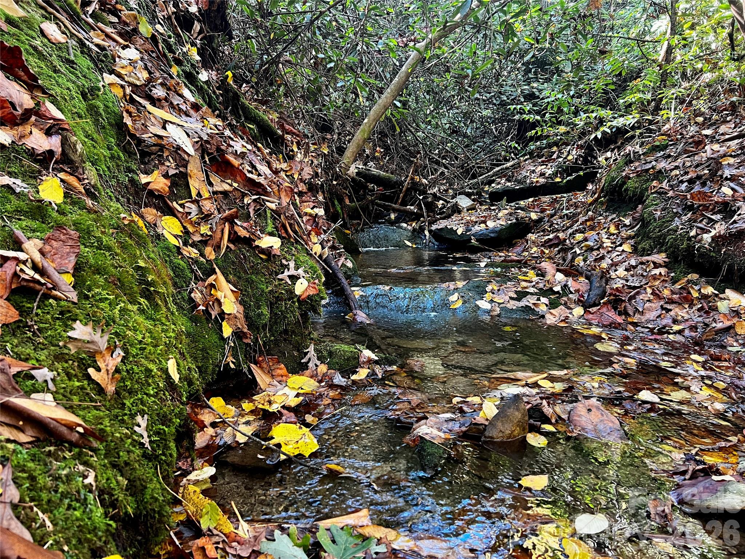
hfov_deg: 67.3
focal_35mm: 26
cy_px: 280
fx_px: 560
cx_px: 372
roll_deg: -0.4
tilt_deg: -9.6
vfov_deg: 53.1
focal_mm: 5.7
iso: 250
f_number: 1.5
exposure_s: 1/60
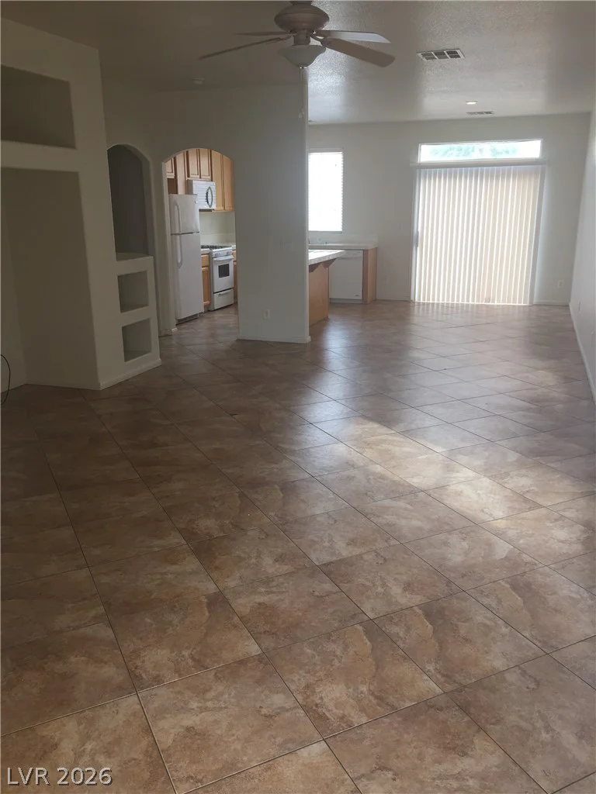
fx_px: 666
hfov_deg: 48.2
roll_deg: -0.2
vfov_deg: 61.7
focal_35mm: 29
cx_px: 298
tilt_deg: -16.1
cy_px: 397
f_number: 2.2
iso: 32
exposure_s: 1/60
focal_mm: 4.15
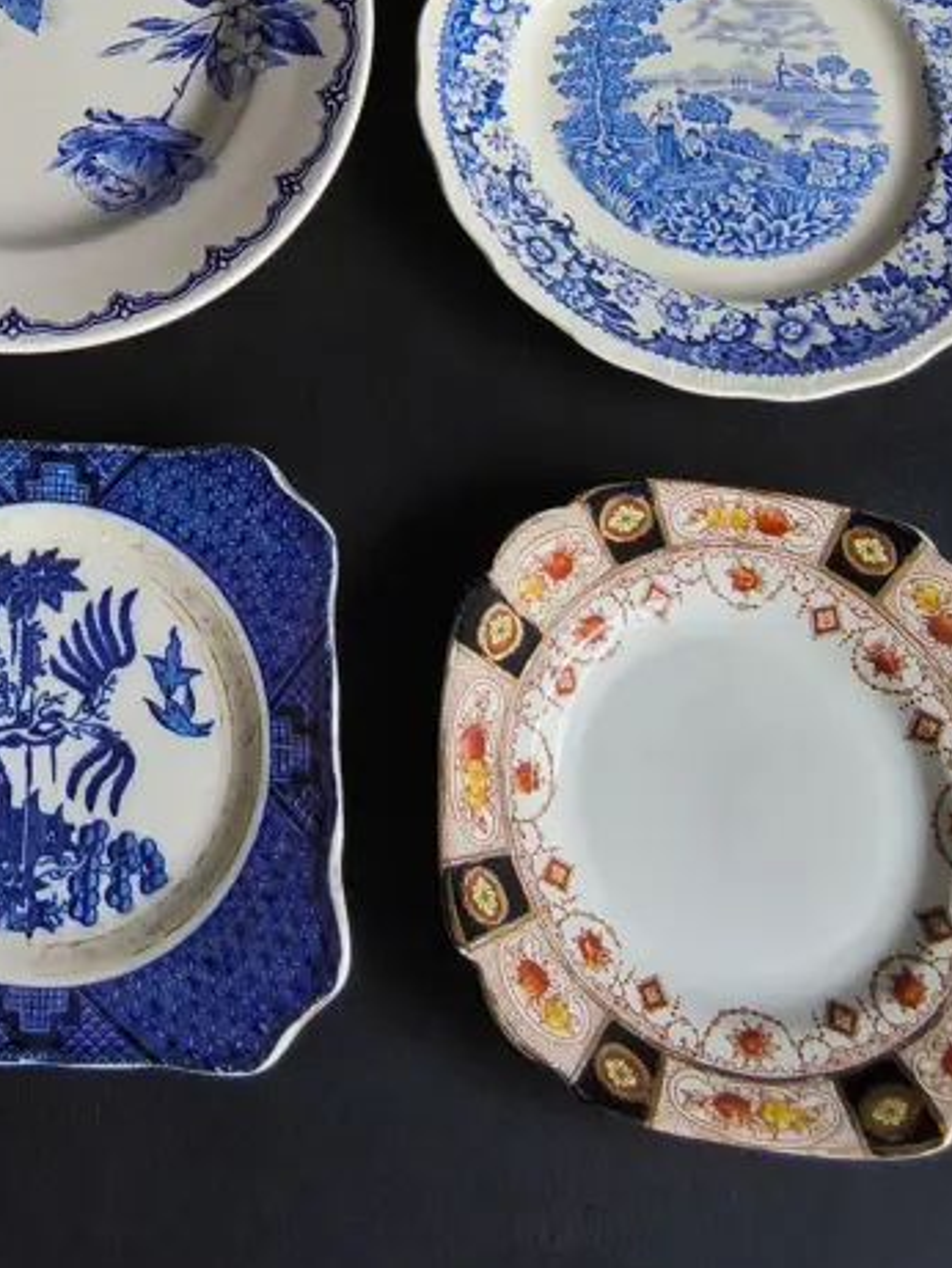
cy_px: -63
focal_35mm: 60
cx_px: 14
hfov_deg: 23.5
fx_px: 2199
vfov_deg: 29.5
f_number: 2
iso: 32
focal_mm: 2.87
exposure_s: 1/118
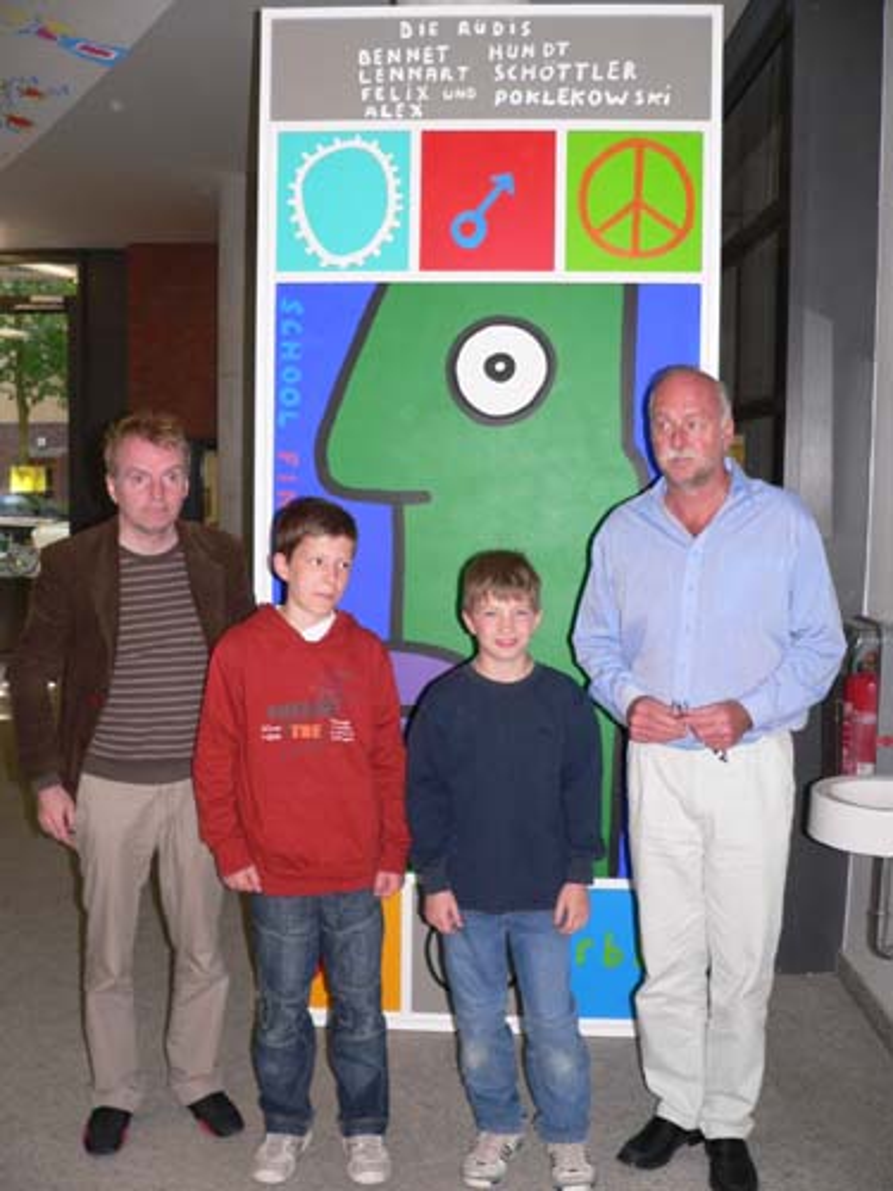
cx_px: 446
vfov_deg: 51.4
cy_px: 596
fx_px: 1238
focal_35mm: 36
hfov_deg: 39.7
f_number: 2.8
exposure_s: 1/60
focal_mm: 6
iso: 150
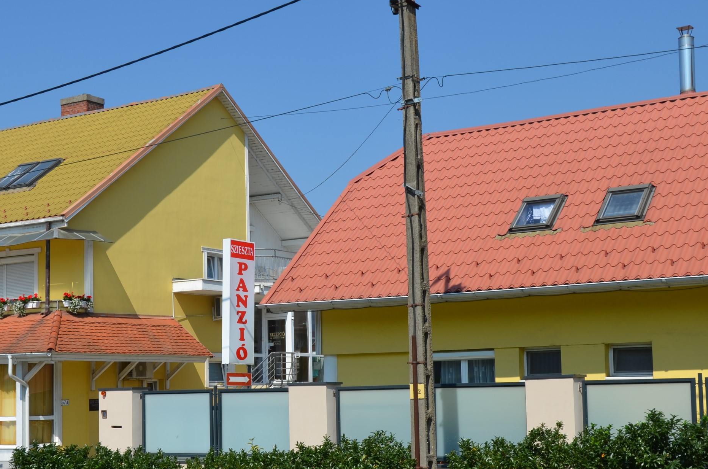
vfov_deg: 22.2
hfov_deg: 33.0
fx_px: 1193
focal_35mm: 61
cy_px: 287
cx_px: 330
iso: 100
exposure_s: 1/320
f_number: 9
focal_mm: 25
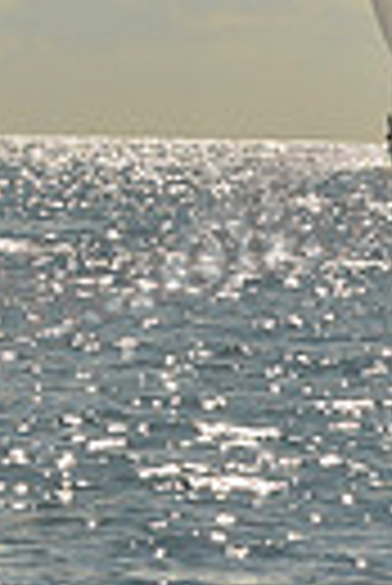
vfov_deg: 6.5
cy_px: -387
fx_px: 5082
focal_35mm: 312
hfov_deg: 4.4
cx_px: -277
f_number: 11
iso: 200
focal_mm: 70
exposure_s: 1/640
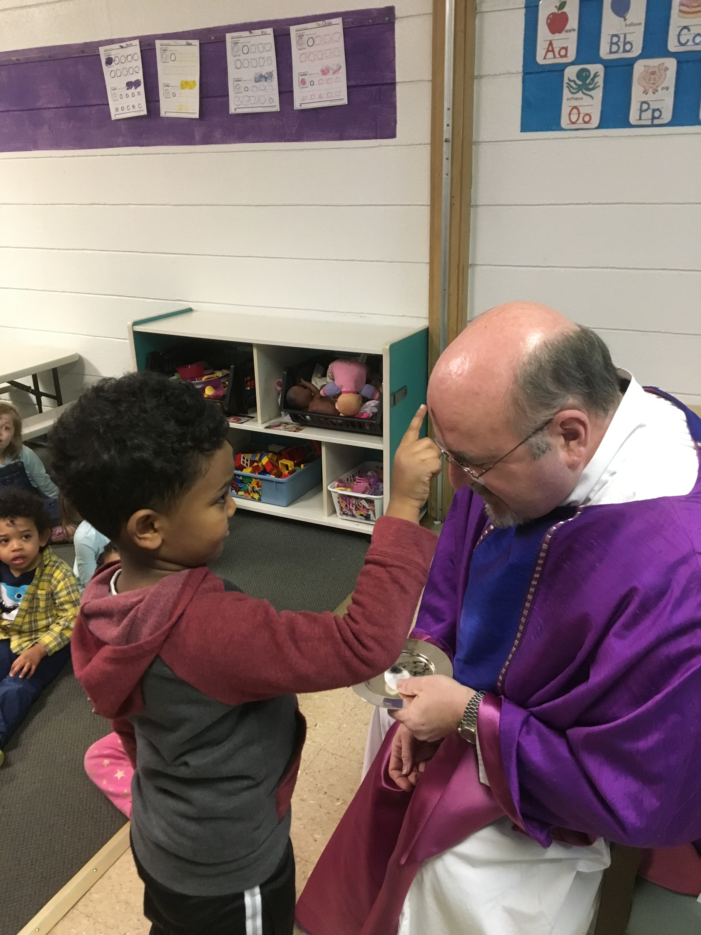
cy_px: 468
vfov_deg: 61.7
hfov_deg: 48.2
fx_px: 783
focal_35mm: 29
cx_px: 350
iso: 200
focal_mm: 4.15
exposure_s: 1/30
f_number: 2.2
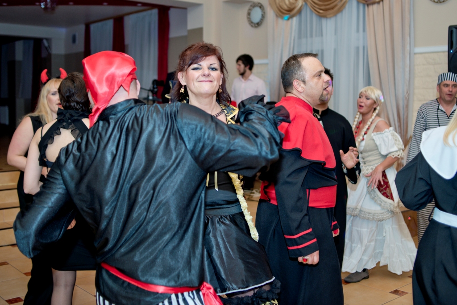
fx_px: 444
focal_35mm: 35
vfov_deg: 37.9
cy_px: 152
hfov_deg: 54.4
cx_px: 228
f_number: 2.8
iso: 320
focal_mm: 35
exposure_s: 1/320
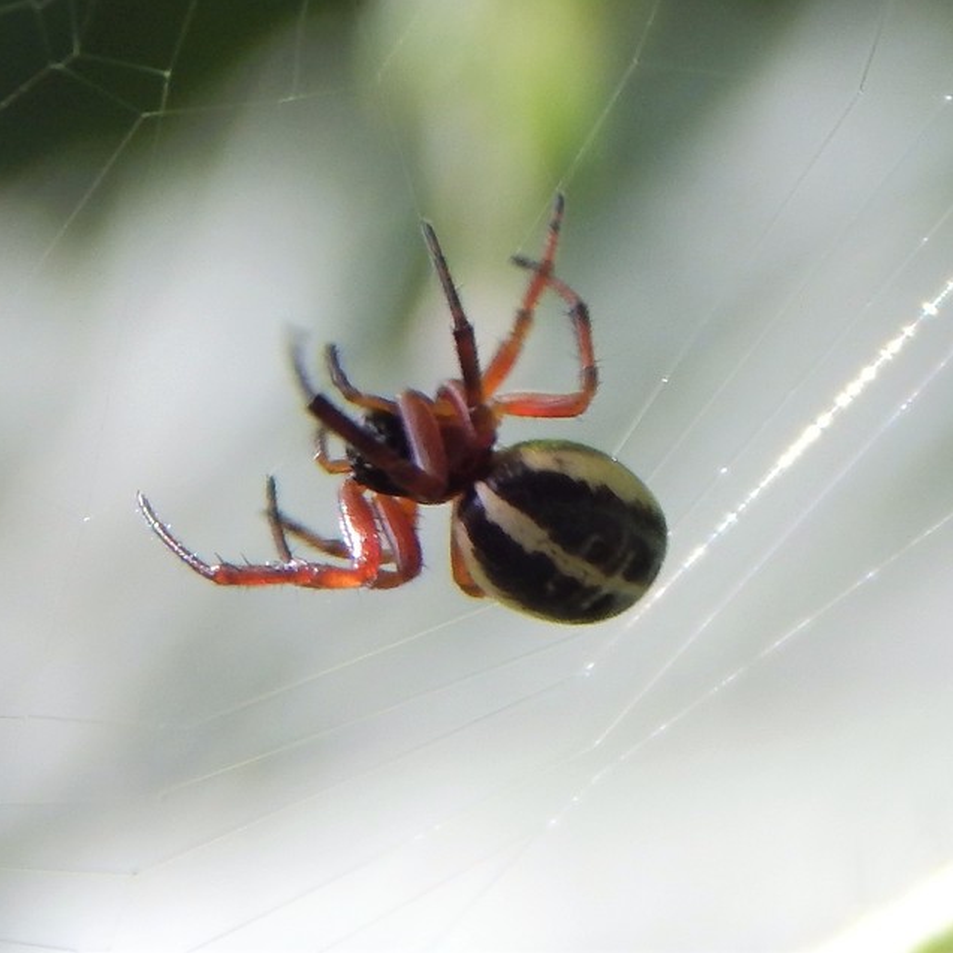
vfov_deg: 7.1
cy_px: 476
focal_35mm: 245
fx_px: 7631
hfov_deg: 7.1
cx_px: 465
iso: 125
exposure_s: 1/160
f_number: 5.4
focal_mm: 37.1
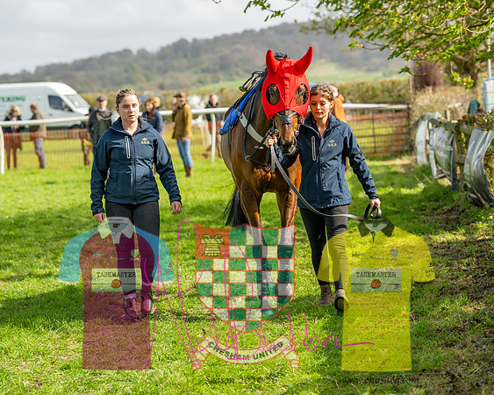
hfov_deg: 16.0
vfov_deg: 12.8
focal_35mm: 121
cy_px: 198
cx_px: 247
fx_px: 1761
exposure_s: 1/1000
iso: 200
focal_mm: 107
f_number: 4
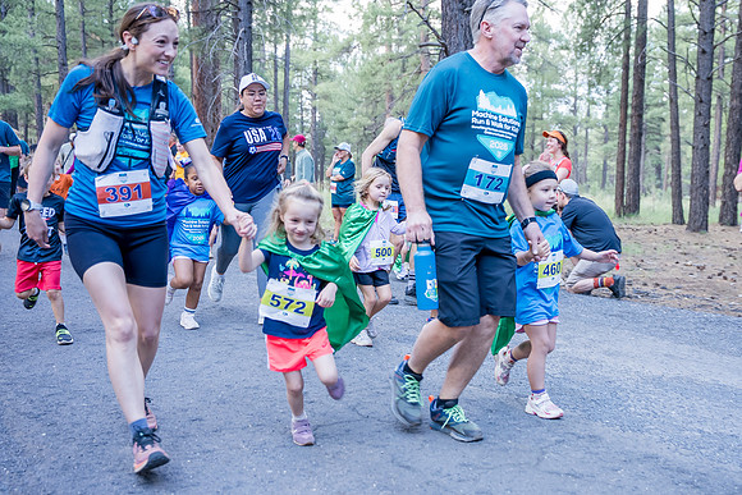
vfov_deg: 31.8
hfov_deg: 46.2
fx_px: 865
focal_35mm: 42
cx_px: 449
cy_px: 299
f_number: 3.2
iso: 400
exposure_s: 1/250
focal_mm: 34.7
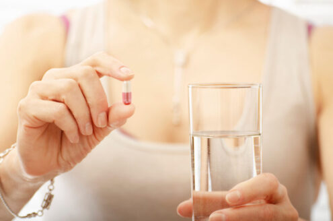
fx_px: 2146
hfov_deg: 8.9
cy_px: 110
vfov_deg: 5.9
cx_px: 166
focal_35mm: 232
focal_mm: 155
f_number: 4.8
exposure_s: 1/250
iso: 100
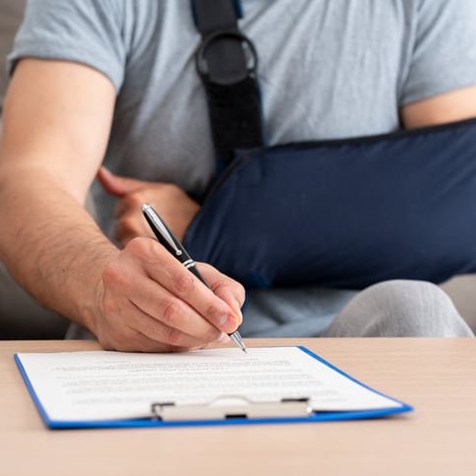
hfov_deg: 16.0
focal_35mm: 109
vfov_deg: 16.0
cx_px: 246
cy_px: 238
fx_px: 1696
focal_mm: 85
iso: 200
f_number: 5.6
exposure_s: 1/160
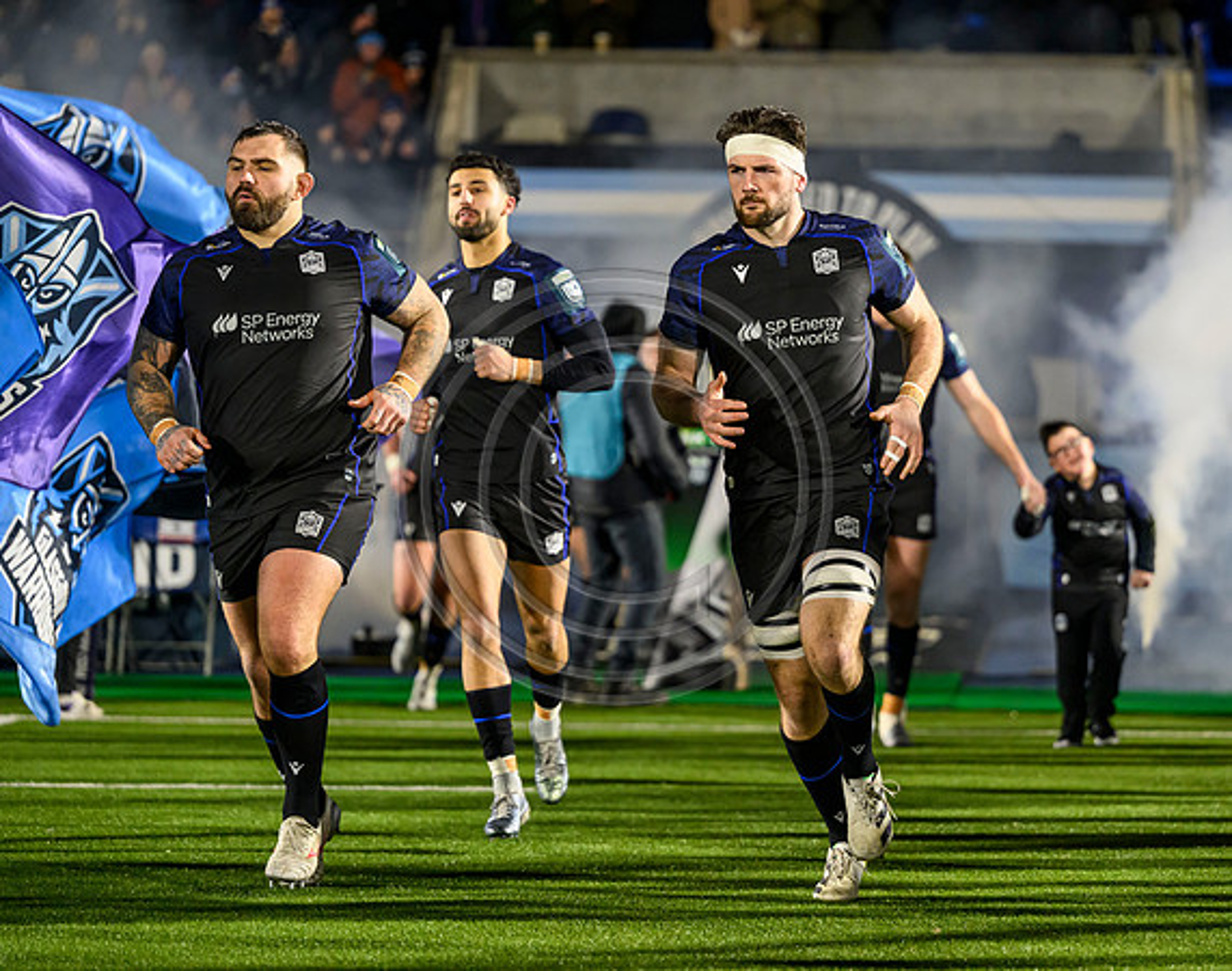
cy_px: 463
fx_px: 5716
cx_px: 762
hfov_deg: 12.3
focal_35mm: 158
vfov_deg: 9.7
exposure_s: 1/1250
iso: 4000
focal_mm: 135
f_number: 2.8
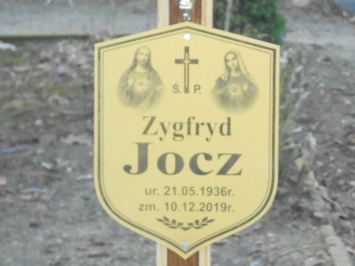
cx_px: 178
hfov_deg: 12.6
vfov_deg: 9.5
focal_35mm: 157
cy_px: 133
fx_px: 1610
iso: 800
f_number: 6.5
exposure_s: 1/60
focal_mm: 27.6
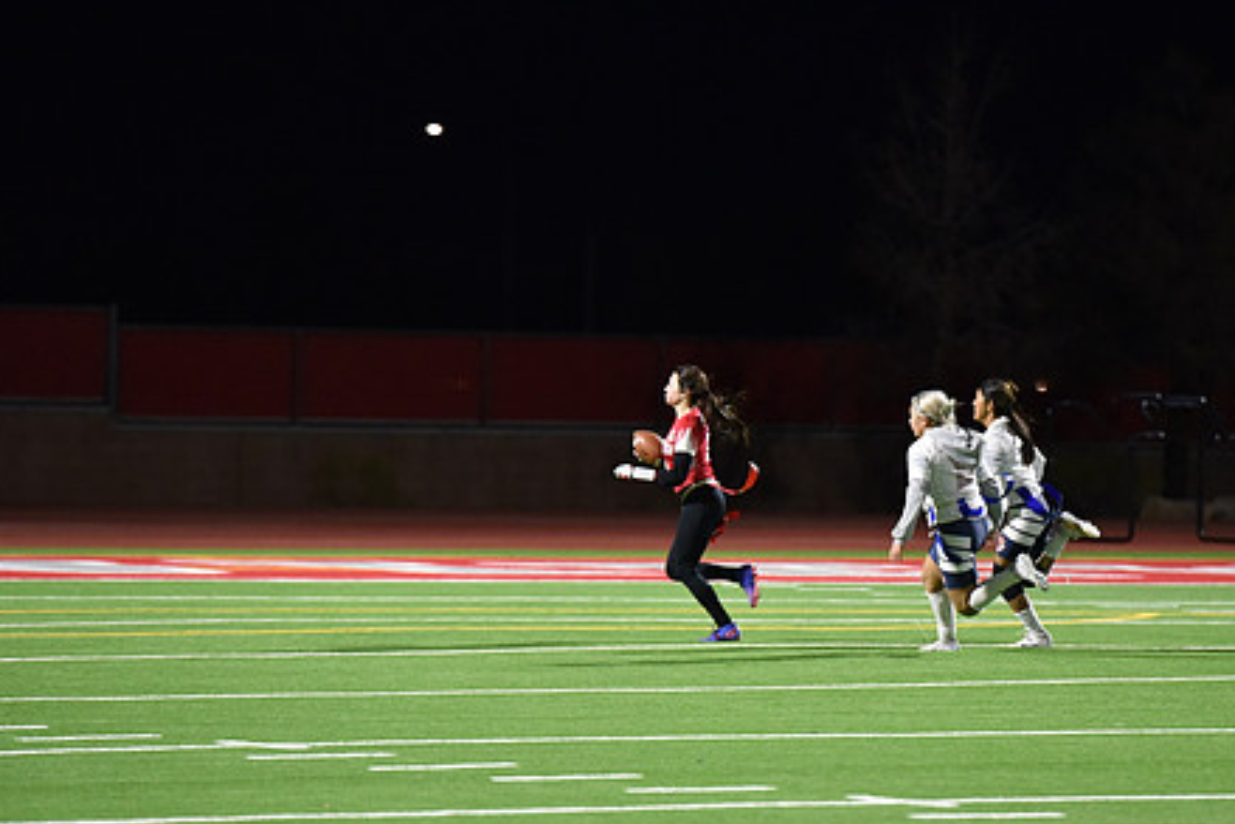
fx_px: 9059
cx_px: 751
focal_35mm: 264
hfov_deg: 7.8
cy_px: 465
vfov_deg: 5.2
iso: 5000
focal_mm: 200
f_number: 2.8
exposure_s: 1/500
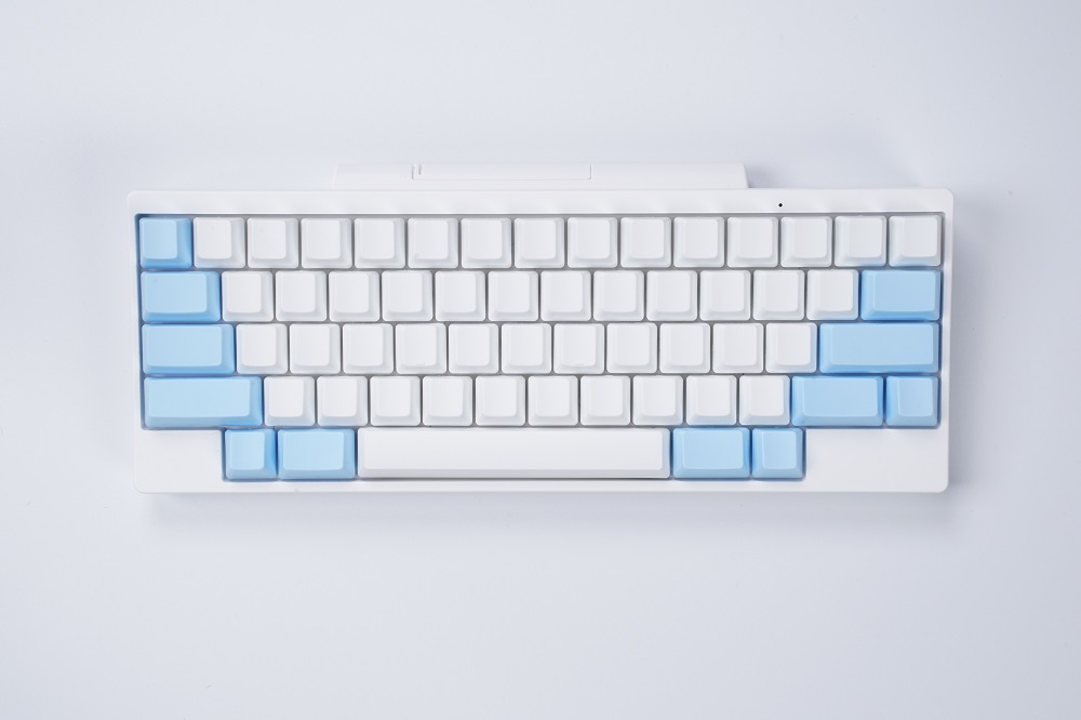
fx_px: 1771
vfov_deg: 23.0
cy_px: 360
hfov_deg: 33.9
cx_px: 540
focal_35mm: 59
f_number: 22
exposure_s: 1/20
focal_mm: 59
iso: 800
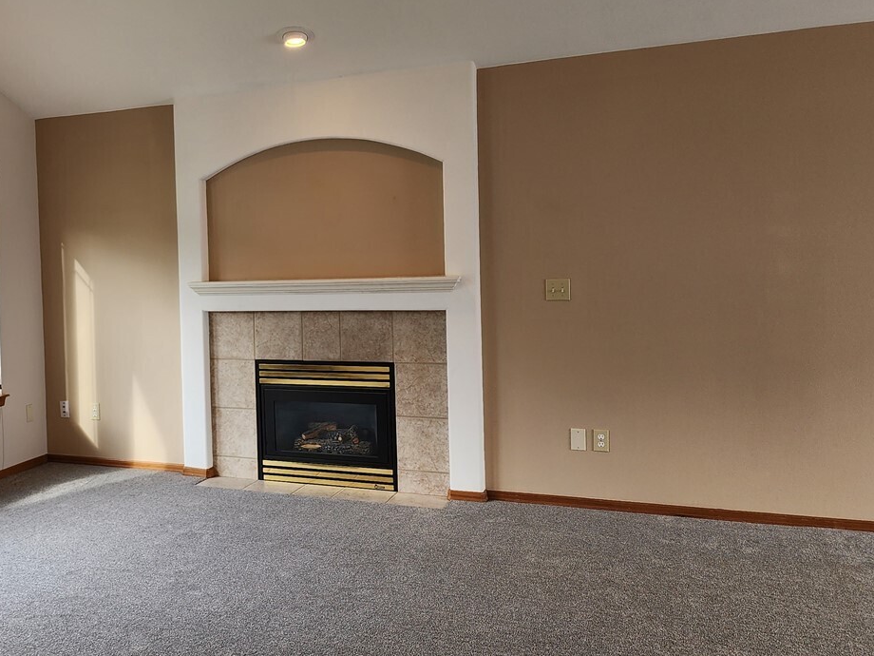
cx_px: 131
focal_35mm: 40
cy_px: 302
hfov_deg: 43.7
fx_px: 1010
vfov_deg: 35.9
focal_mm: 6.4
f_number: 1.8
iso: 80
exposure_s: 1/120
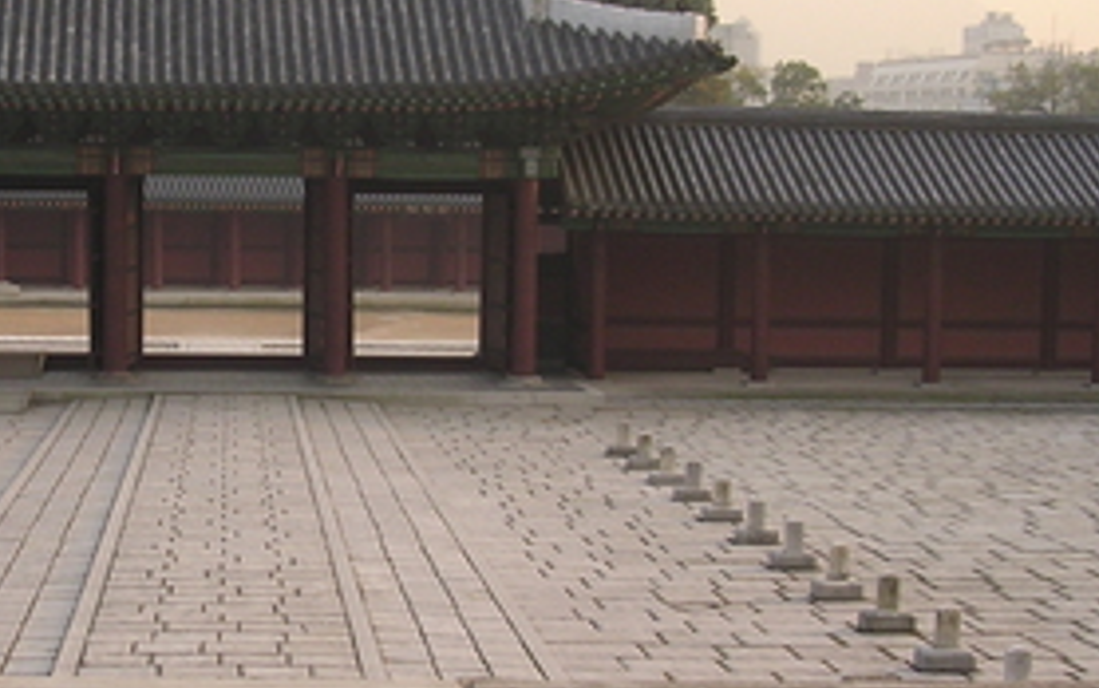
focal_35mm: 82
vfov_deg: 15.9
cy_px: 370
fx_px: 2457
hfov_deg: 24.8
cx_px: 225
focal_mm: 6.6
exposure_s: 1/139
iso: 100
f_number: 3
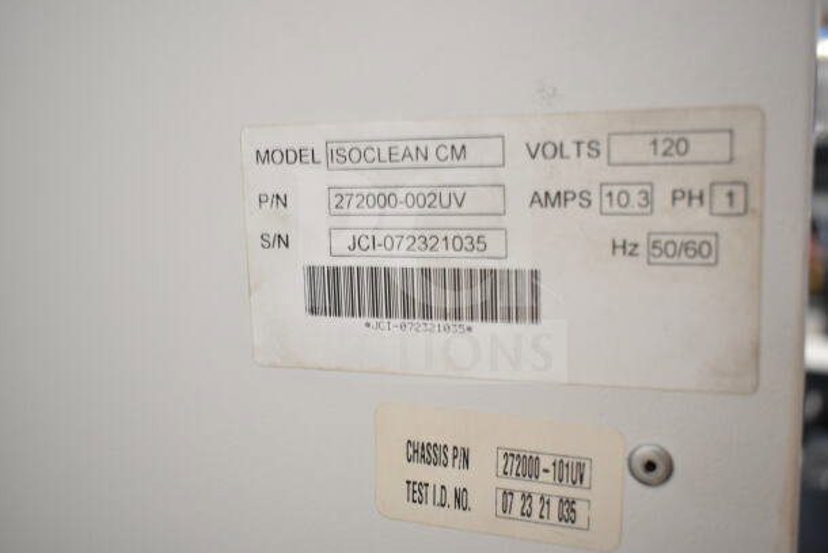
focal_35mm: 40
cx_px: 414
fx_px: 932
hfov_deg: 47.9
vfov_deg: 33.0
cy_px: 276
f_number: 4
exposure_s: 1/60
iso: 1600
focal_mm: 27
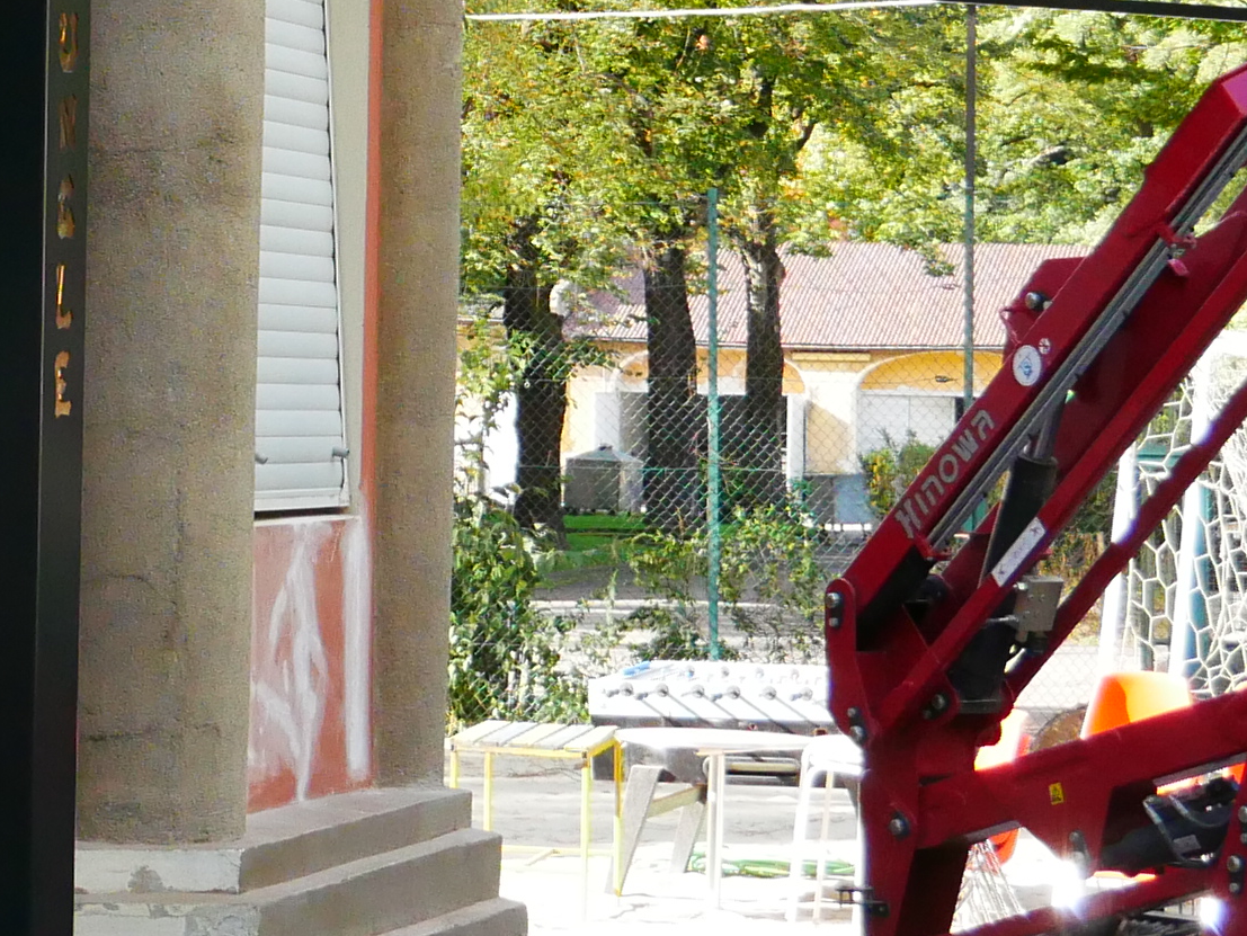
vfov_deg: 10.4
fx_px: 5081
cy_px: -109
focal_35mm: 141
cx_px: 139
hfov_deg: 13.9
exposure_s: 1/640
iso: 800
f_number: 4
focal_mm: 17
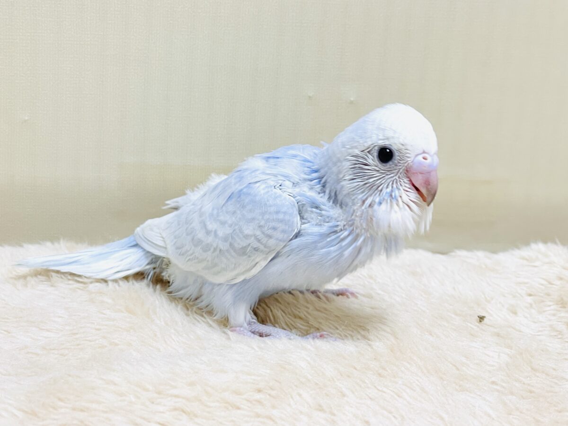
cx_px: 284
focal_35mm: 52
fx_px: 853
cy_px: 213
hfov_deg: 36.8
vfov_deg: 28.0
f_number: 2
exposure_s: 1/99
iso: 100
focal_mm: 6
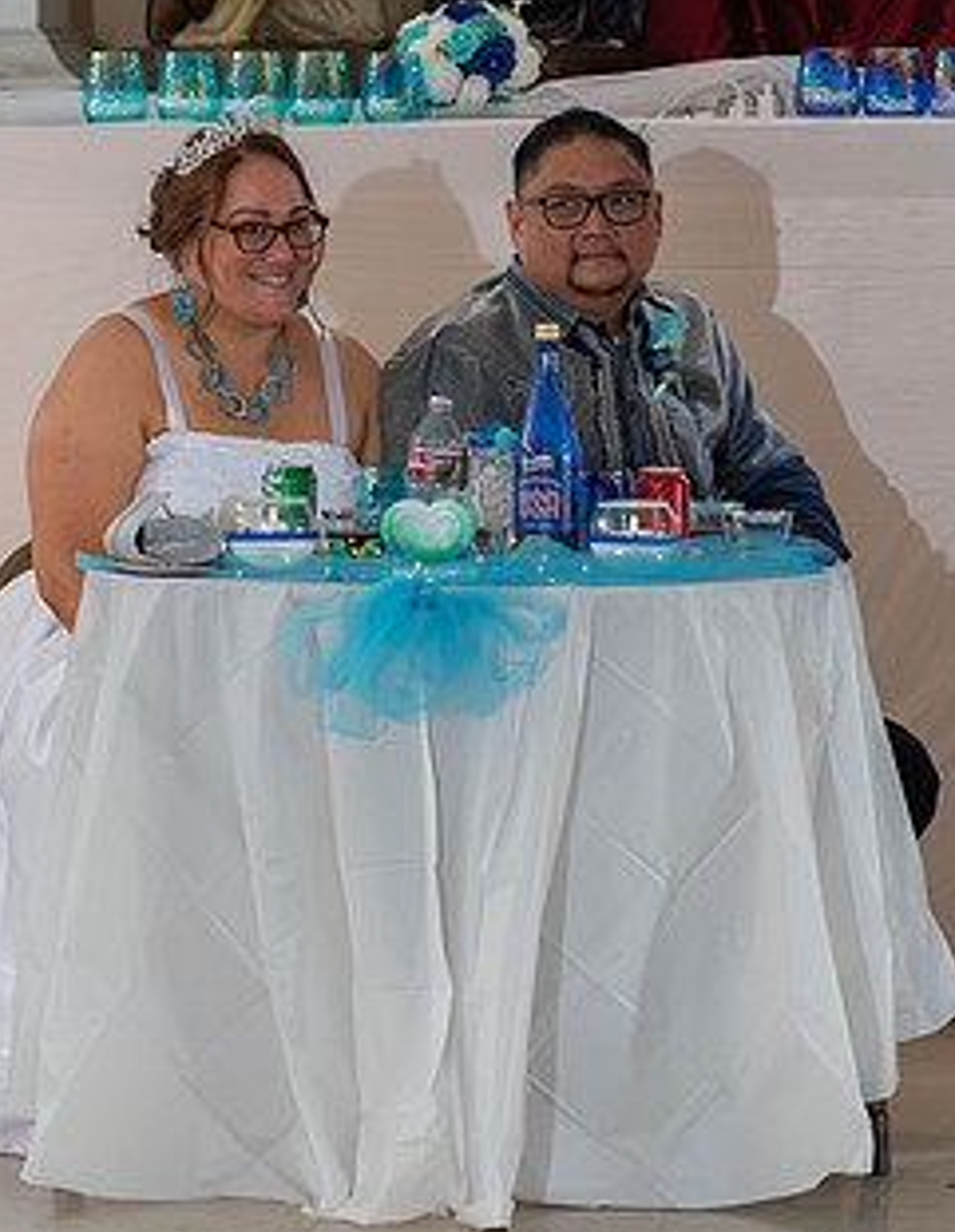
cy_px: 92
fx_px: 9476
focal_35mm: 263
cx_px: 528
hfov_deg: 5.8
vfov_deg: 7.4
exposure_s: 1/250
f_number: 4
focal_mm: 85
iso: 2500
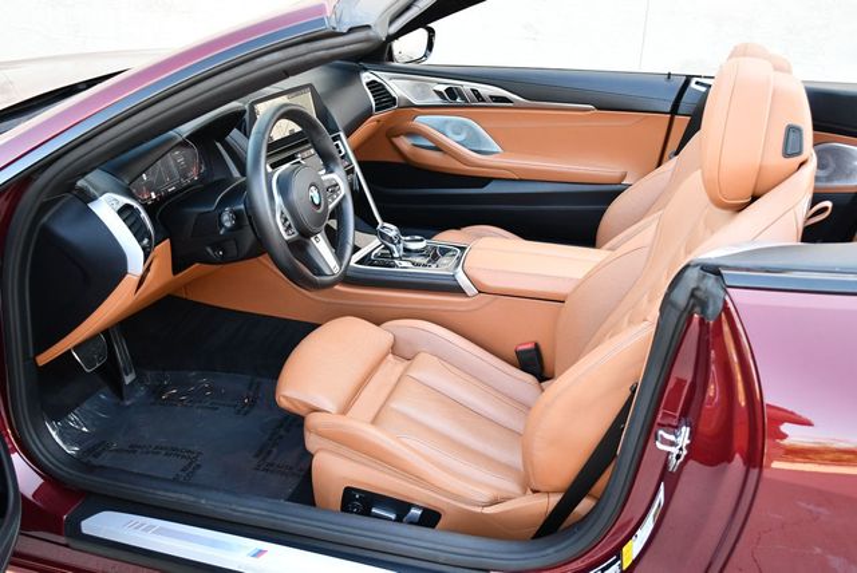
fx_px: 858
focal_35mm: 36
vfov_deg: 36.9
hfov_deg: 53.1
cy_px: 286
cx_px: 428
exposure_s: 1/250
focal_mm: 18
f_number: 3.5
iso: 800
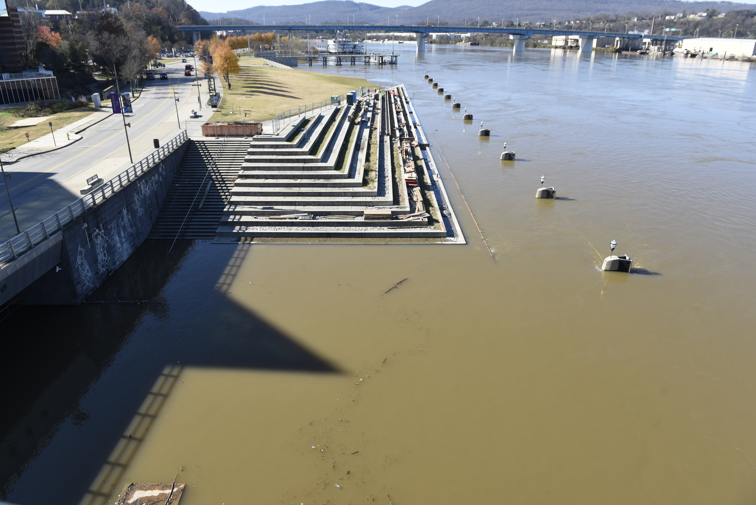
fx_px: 504
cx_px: 378
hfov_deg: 73.7
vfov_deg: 53.2
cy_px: 252
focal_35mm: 24
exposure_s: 1/200
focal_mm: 24
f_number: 8
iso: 125
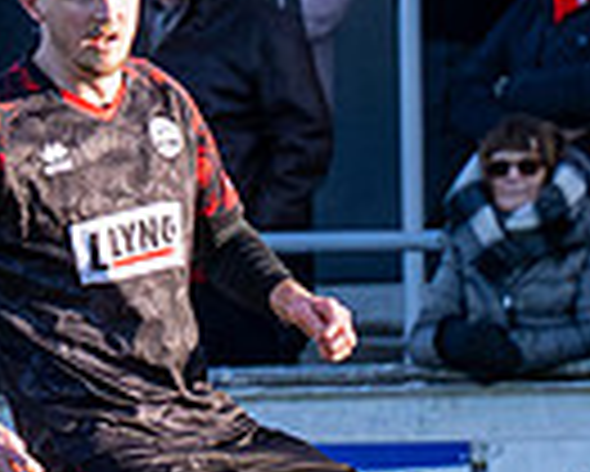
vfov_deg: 0.9
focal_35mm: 1635
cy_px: 737
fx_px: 28571
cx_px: -629
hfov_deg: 1.2
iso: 800
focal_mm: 145
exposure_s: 1/6400
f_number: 4
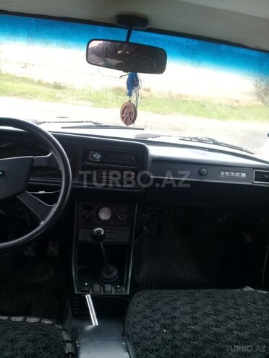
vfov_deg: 58.4
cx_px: 134
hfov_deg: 45.4
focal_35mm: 31
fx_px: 321
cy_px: 179
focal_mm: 3.3
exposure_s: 1/33
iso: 64
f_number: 2.2
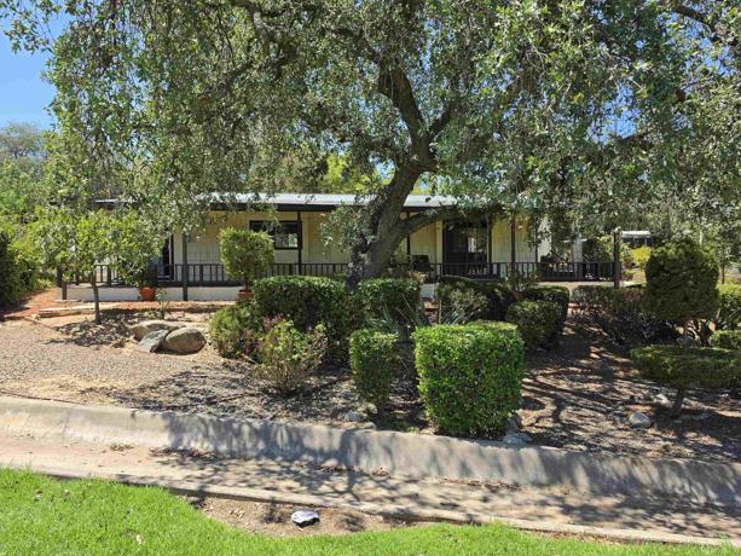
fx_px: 514
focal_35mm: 24
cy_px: 272
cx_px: 371
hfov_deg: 71.6
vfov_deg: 56.8
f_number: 1.4
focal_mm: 6.5
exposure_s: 1/2882
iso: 64
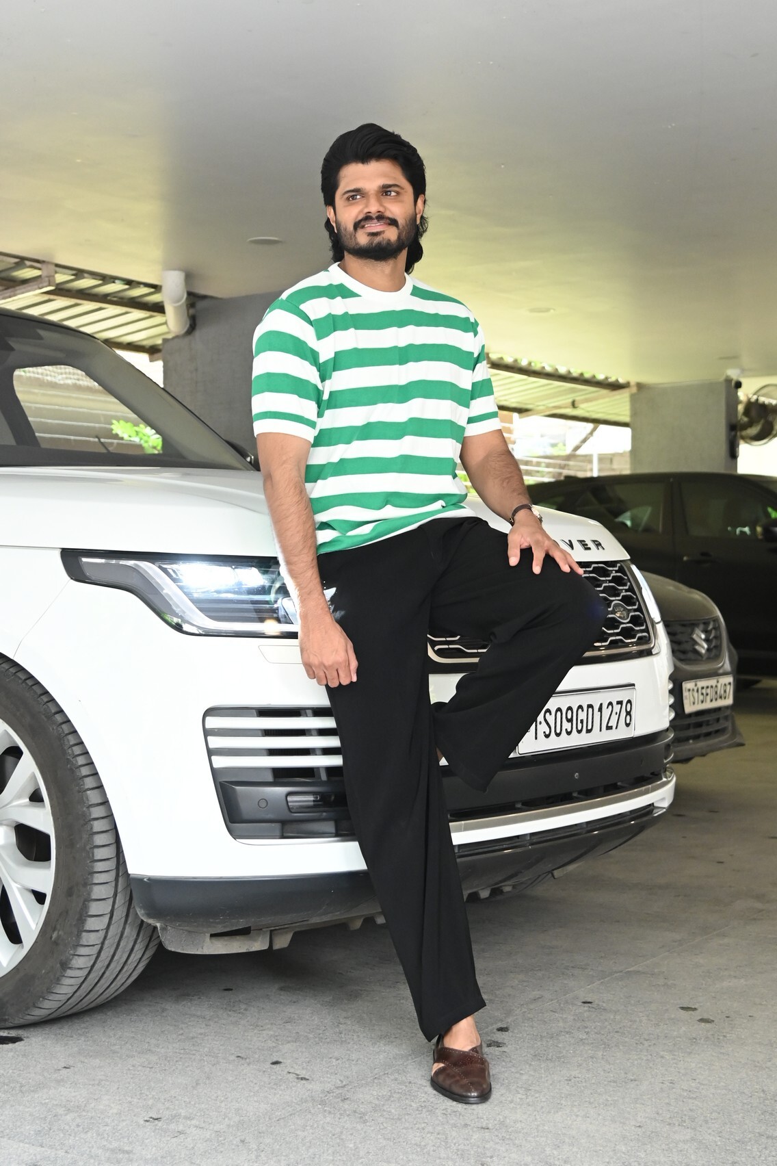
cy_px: 583
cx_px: 388
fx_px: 1683
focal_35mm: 52
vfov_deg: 38.2
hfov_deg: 26.0
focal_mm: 35
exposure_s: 1/200
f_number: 4
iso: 2500
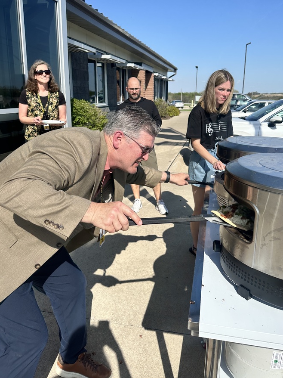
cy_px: 167
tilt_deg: -11.9
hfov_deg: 49.6
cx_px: 157
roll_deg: -2.1
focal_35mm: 28
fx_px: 305
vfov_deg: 63.3
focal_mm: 6.86
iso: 80
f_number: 1.78
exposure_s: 1/5848
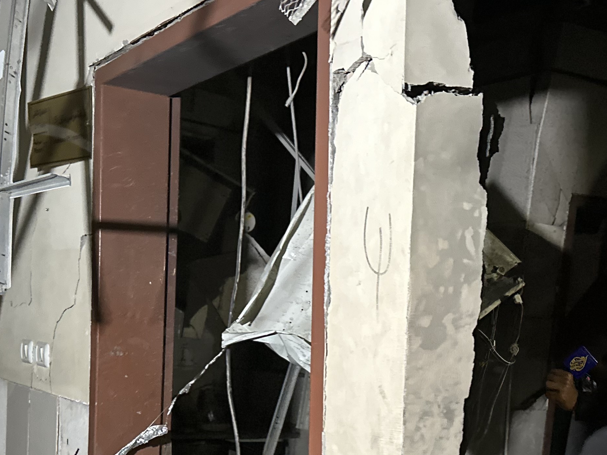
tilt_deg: -2.2
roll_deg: +1.1
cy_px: 383
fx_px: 912
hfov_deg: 36.8
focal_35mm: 52
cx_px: 301
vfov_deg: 27.3
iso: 800
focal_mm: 6.86
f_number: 1.78
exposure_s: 1/60
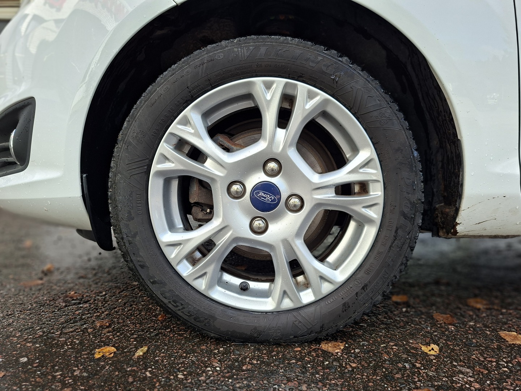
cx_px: 260
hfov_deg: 73.9
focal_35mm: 23
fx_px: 346
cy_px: 196
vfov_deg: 58.9
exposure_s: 1/288
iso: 50
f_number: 1.8
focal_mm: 5.54
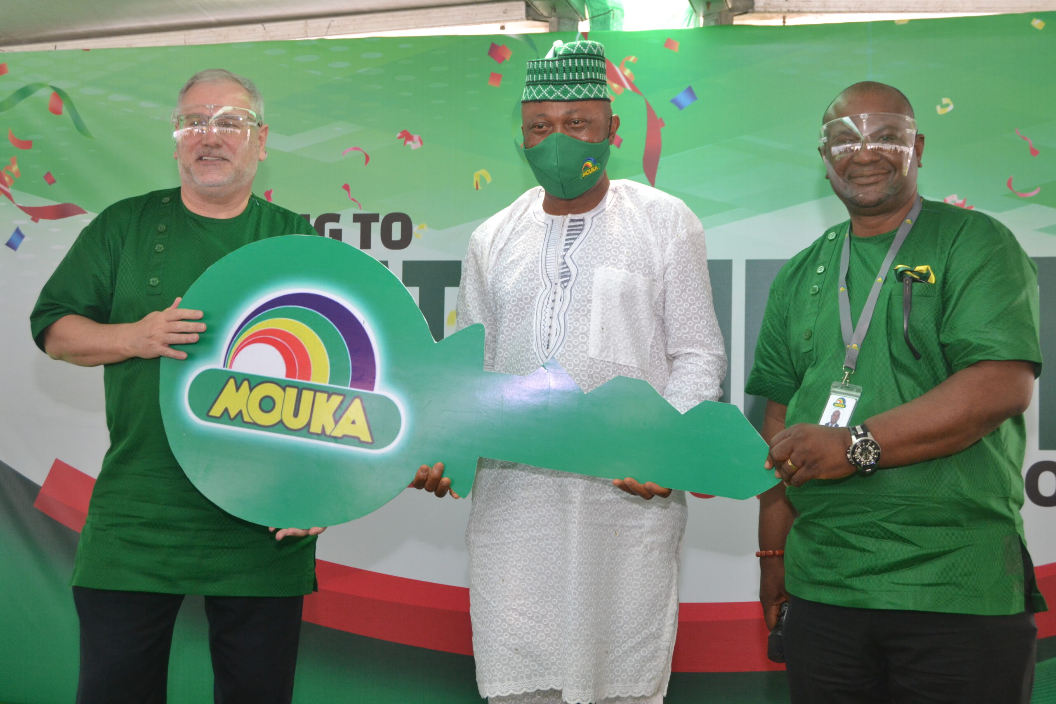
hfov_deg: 43.6
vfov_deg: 29.9
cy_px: 352
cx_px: 528
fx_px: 1320
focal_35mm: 45
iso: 800
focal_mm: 30
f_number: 6.3
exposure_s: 1/160
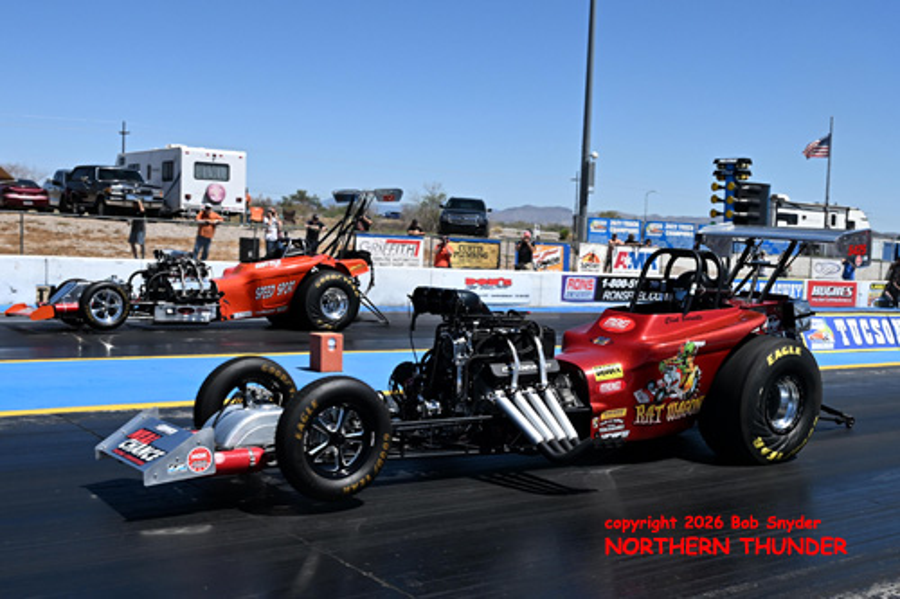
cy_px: 300
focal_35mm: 36
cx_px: 450
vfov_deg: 36.8
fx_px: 900
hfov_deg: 53.1
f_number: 5.6
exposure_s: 1/2000
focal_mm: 24
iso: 280
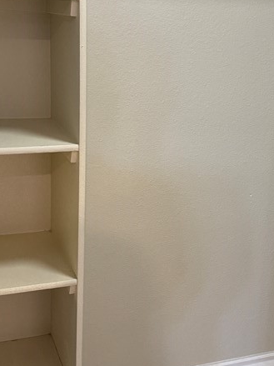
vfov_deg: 34.3
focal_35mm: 56
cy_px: 162
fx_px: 591
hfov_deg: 26.0
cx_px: 170
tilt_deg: -15.1
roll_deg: -2.0
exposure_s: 1/60
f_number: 1.78
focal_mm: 6.76
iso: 400
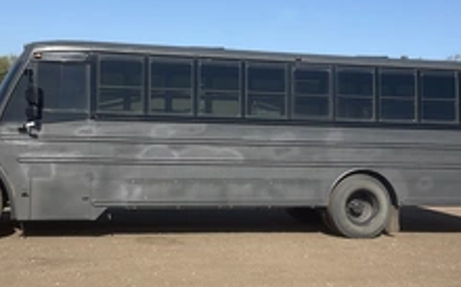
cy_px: 134
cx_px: 226
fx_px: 703
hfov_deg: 36.3
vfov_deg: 23.1
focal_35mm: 56
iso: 25
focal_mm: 3
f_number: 1.8
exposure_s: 1/1912
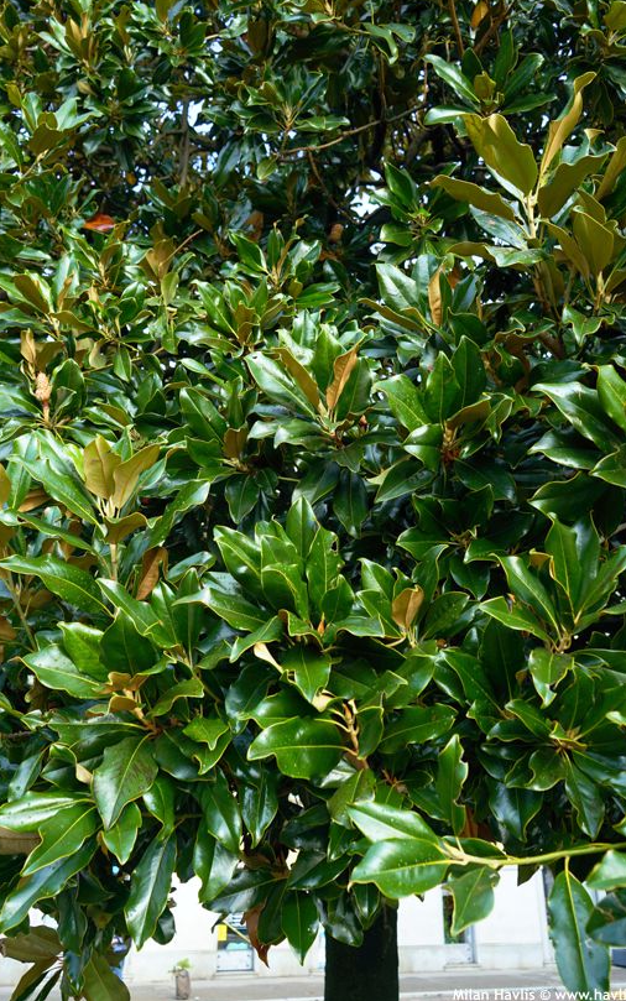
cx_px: 319
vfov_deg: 64.6
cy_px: 495
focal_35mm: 29
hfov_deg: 43.2
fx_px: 791
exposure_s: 1/60
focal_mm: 28
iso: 100
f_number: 5
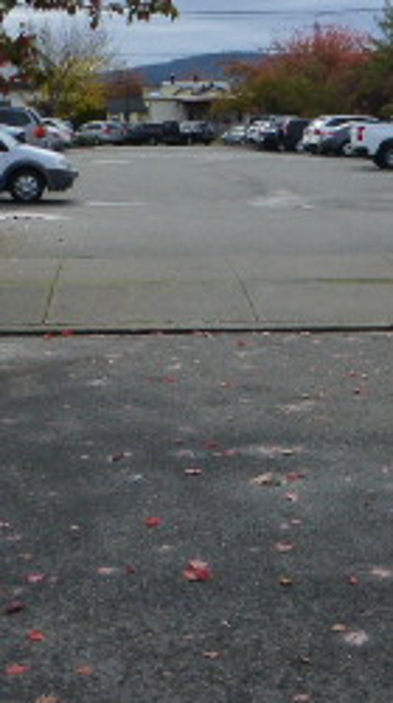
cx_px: 225
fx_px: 1245
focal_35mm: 67
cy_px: 202
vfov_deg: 31.1
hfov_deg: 17.9
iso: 160
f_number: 4
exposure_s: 1/500
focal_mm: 4.3
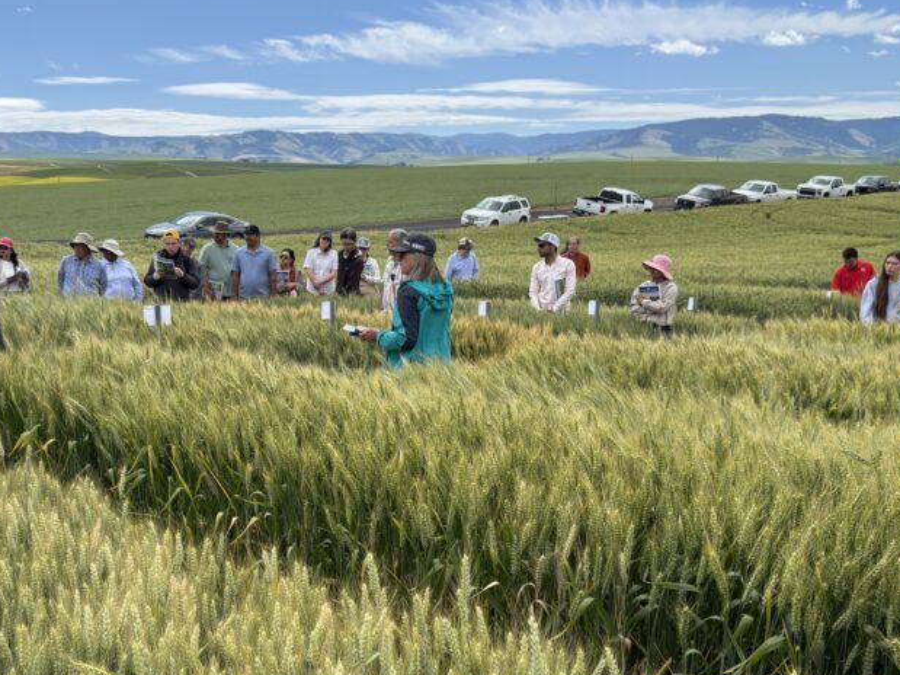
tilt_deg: -12.4
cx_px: 316
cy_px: 435
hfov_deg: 43.4
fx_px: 1118
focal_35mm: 43
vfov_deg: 33.4
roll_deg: -0.6
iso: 50
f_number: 1.6
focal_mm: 5.96
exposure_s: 1/2857
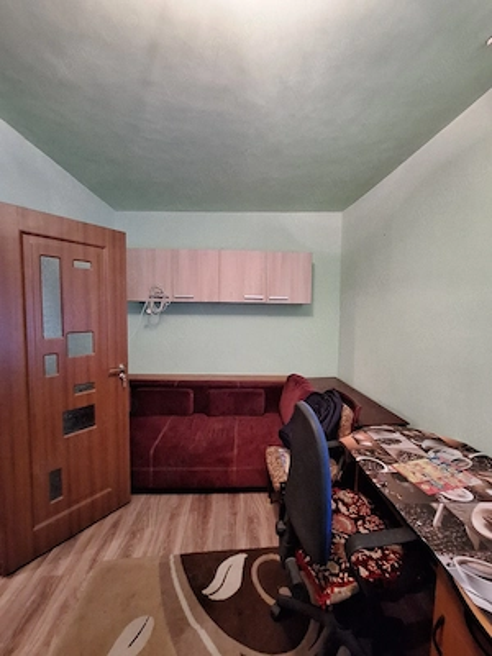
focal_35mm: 13
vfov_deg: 106.2
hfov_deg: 89.9
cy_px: 328
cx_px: 246
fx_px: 246
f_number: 2.2
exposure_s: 1/25
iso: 400
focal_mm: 1.74
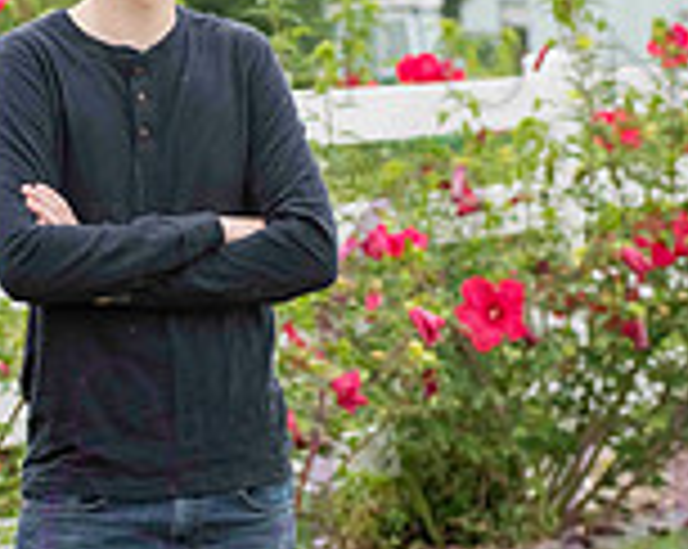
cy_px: 230
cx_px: 220
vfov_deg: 6.5
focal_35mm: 238
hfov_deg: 8.1
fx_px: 4840
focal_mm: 86
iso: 640
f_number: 5
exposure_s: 1/320
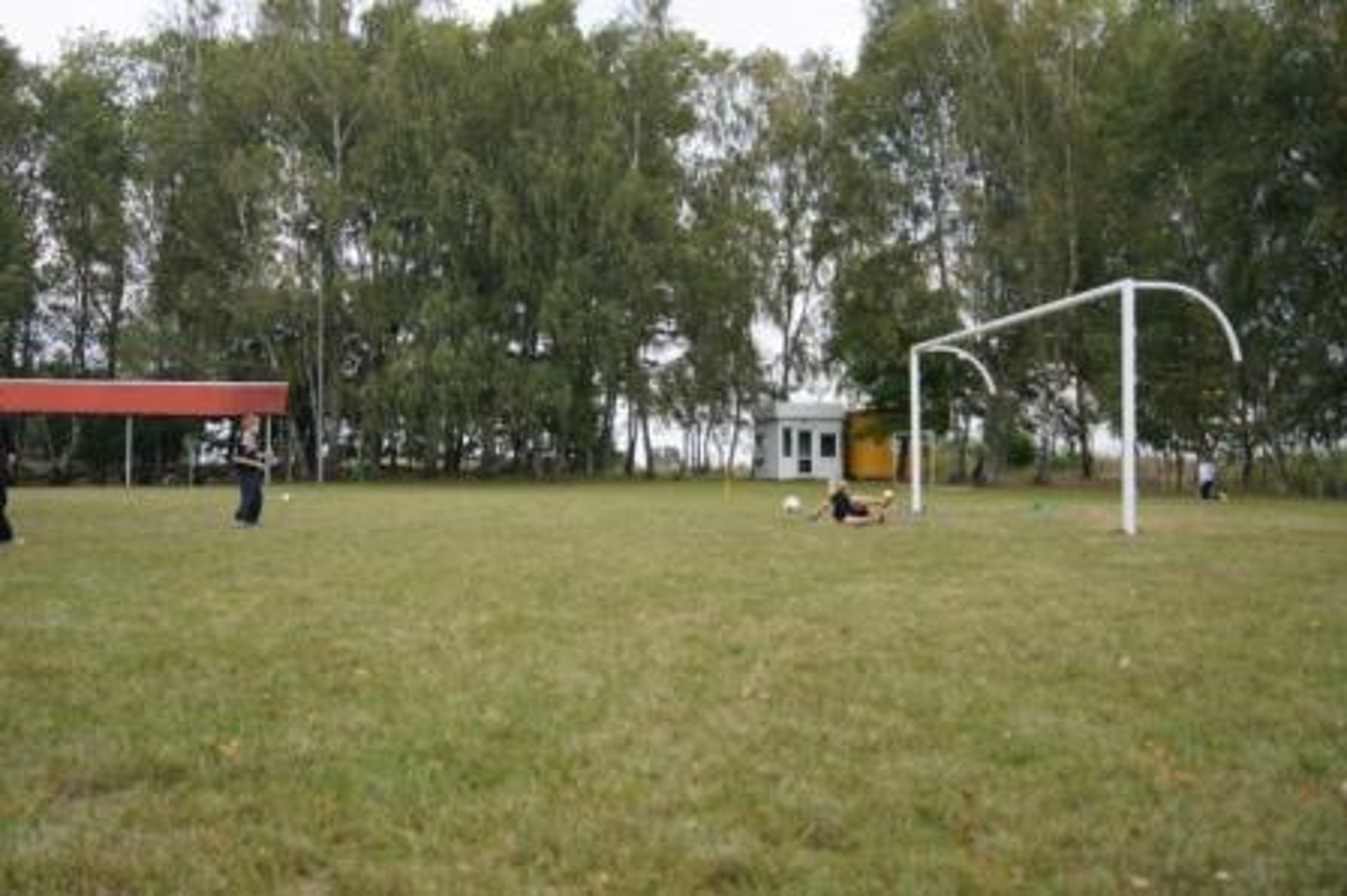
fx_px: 1234
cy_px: 448
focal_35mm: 33
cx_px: 674
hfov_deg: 57.3
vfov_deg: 39.9
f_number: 4
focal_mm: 22
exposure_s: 1/2000
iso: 640
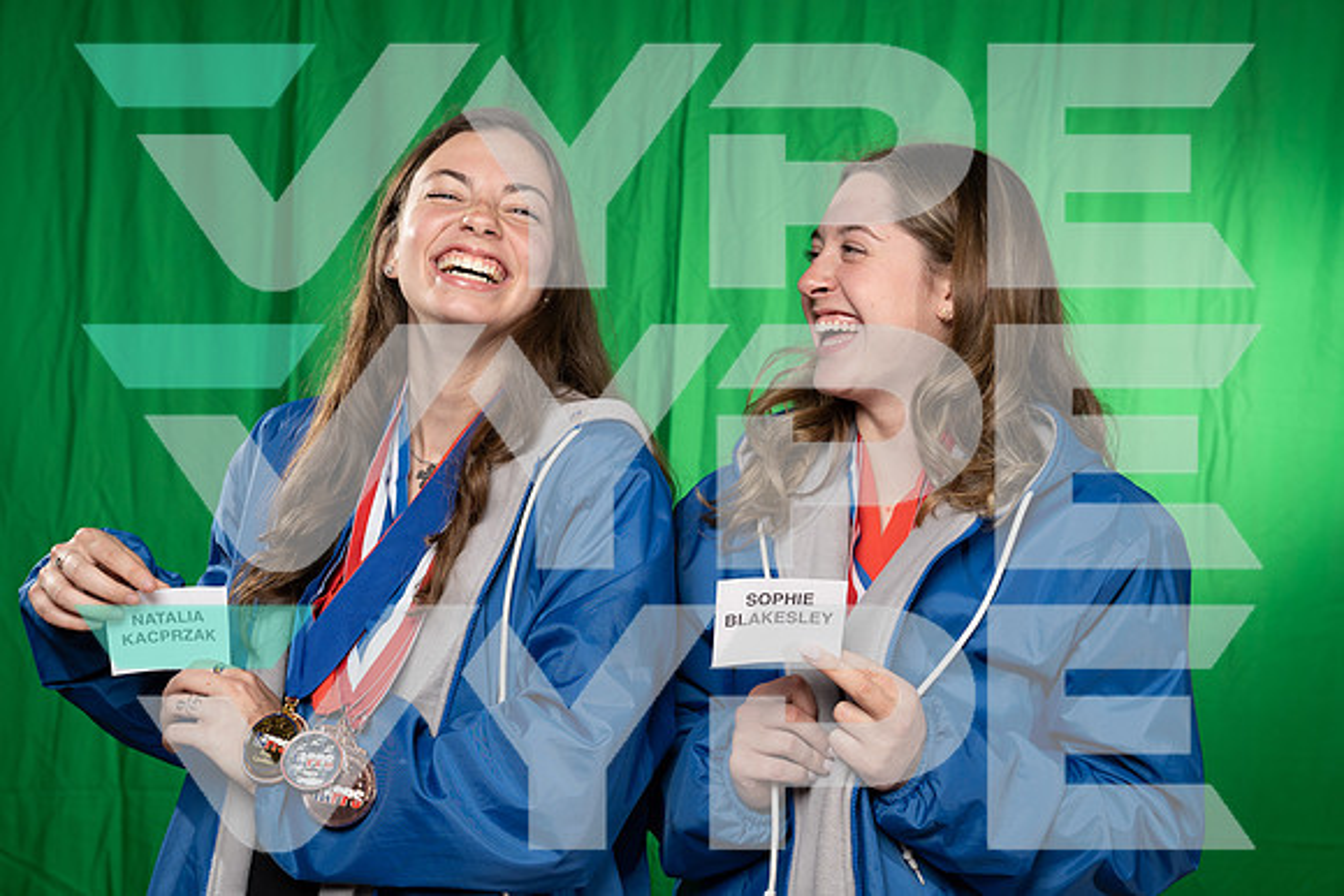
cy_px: 448
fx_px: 1755
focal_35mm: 47
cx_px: 672
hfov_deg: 41.9
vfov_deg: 28.7
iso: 200
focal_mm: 47
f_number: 5.6
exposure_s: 1/250
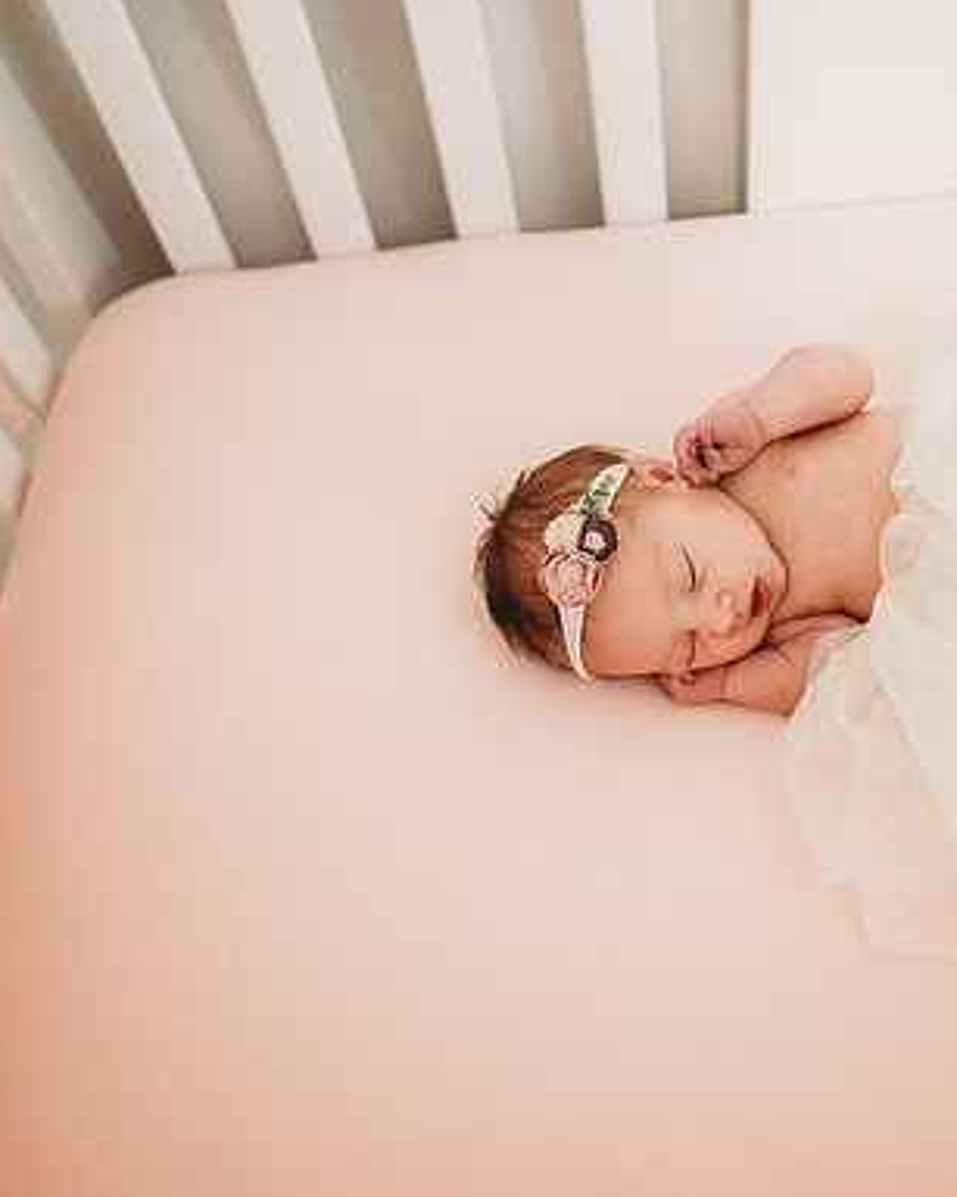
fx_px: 1204
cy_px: 597
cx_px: 627
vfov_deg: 52.9
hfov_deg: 42.8
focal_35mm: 34
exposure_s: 1/160
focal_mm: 24
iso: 1600
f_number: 2.2
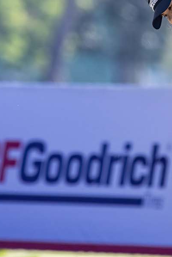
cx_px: 175
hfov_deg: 0.9
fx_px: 11201
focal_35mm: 1564
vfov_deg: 1.3
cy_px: 62
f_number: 8
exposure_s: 1/2000
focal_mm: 650
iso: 1400
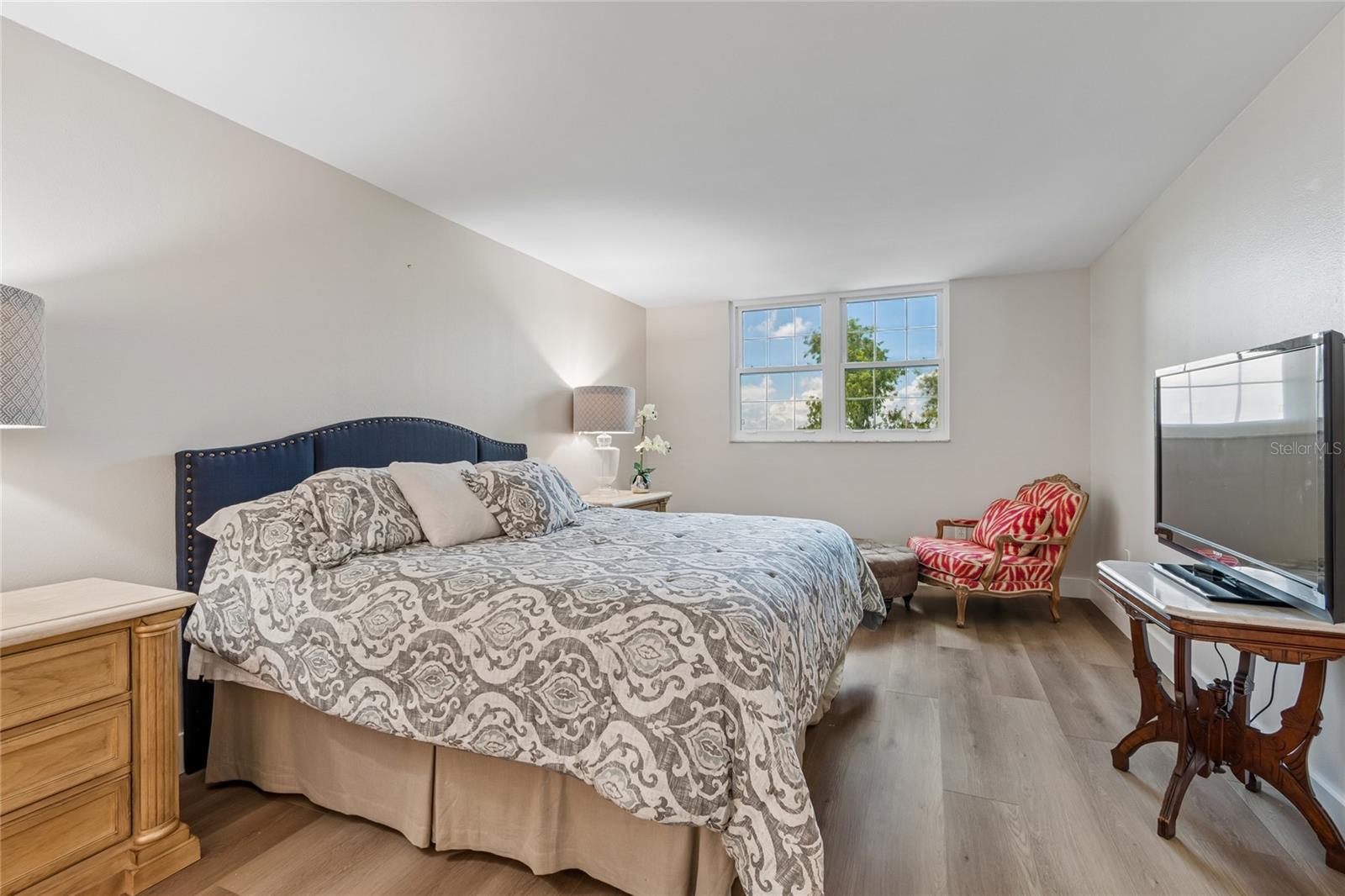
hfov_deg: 100.4
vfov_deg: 77.3
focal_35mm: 15
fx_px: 560
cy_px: 448
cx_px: 672
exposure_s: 1/4
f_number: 7.1
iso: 100
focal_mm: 10
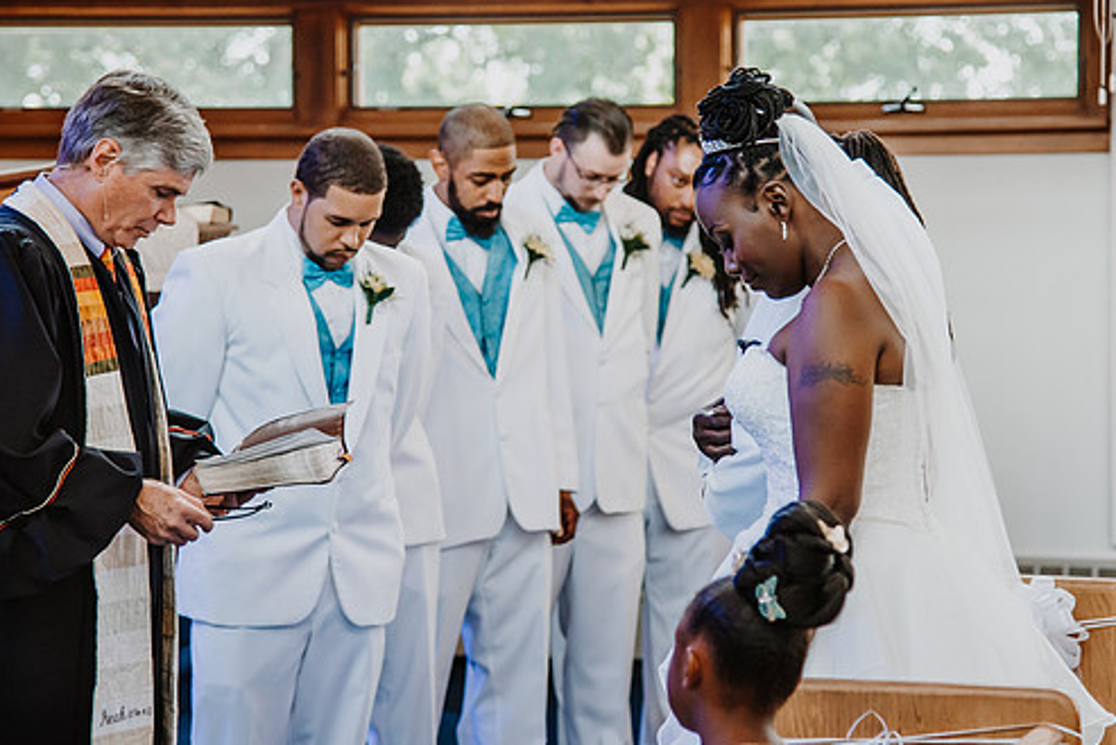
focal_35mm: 117
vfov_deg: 11.7
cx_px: 597
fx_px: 3628
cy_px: 314
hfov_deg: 17.5
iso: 800
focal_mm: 86
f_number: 4
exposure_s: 1/160
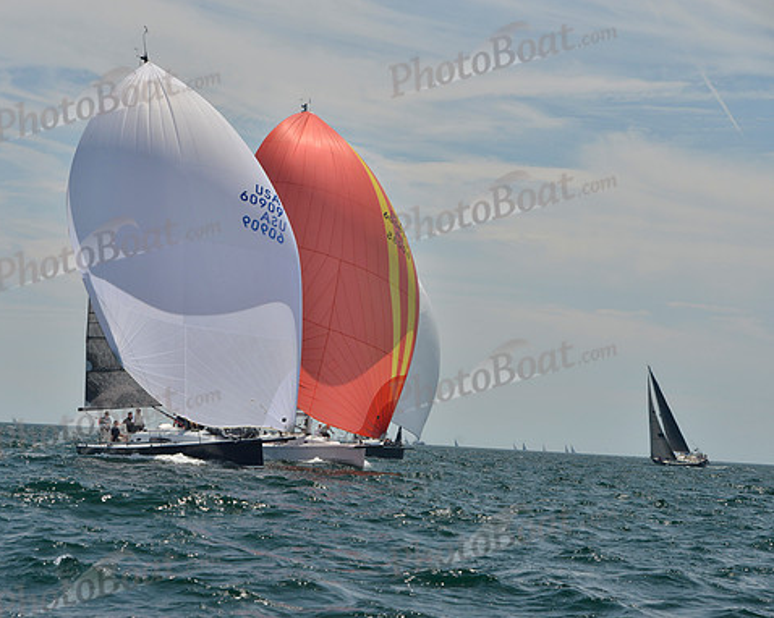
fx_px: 2610
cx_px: 306
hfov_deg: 16.9
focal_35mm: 114
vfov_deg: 13.5
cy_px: 311
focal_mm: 100
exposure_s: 1/800
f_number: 9
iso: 400
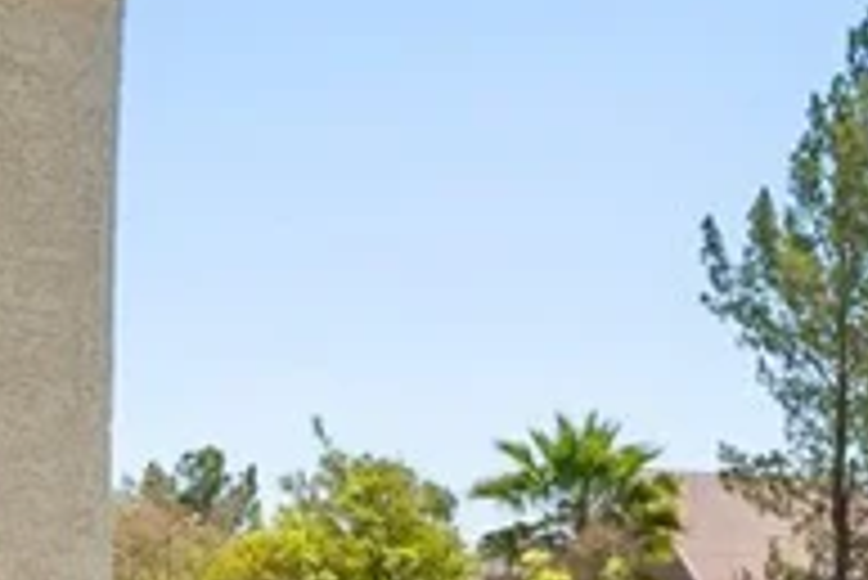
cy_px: 654
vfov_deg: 14.8
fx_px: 2172
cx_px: 1480
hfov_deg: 18.5
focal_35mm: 90
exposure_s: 1/125
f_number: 9
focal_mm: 17
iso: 800
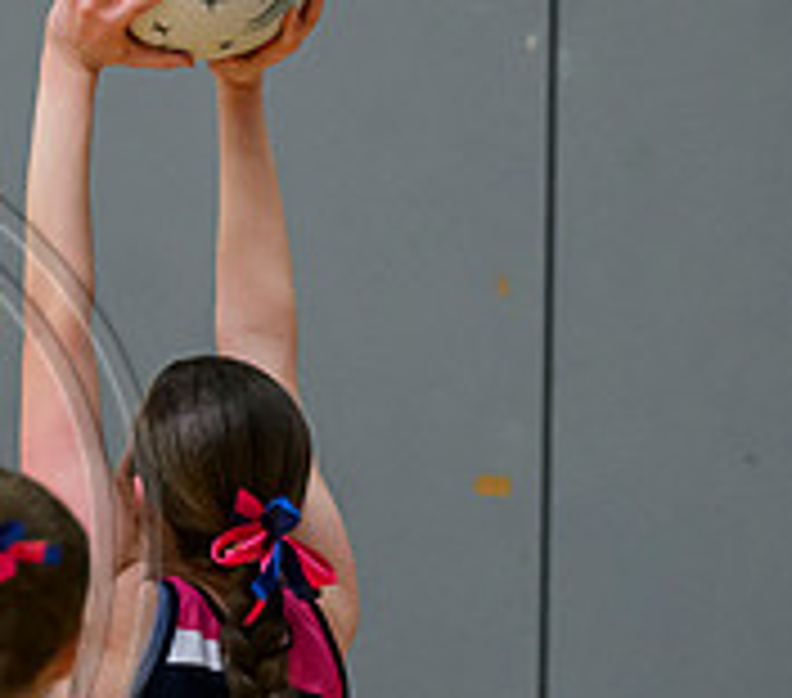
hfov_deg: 2.5
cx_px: -392
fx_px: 18146
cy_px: 467
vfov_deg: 2.2
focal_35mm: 744
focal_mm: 200
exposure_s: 1/1000
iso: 6400
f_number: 3.5
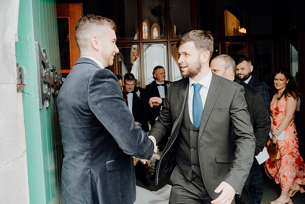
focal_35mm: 29
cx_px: 152
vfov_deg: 45.0
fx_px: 246
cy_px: 102
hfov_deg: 63.6
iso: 400
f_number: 3.5
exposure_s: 1/200
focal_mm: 29
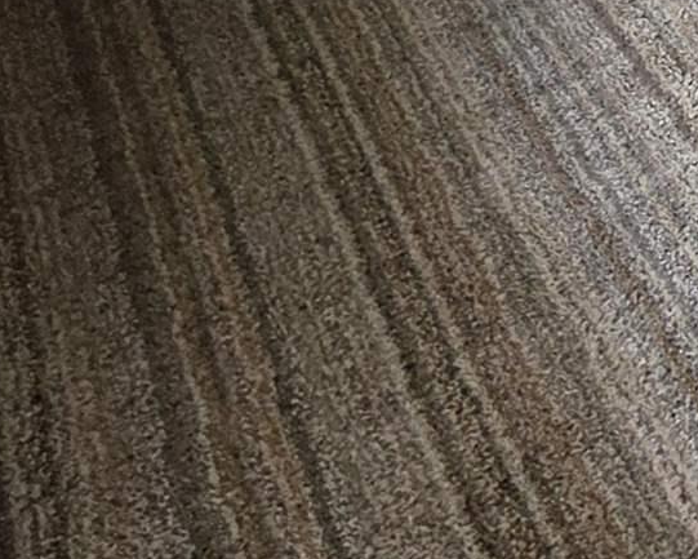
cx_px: 1557
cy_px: -613
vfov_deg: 15.8
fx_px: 1488
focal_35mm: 72
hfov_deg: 16.3
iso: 80
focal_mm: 2.2
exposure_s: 1/120
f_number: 1.9
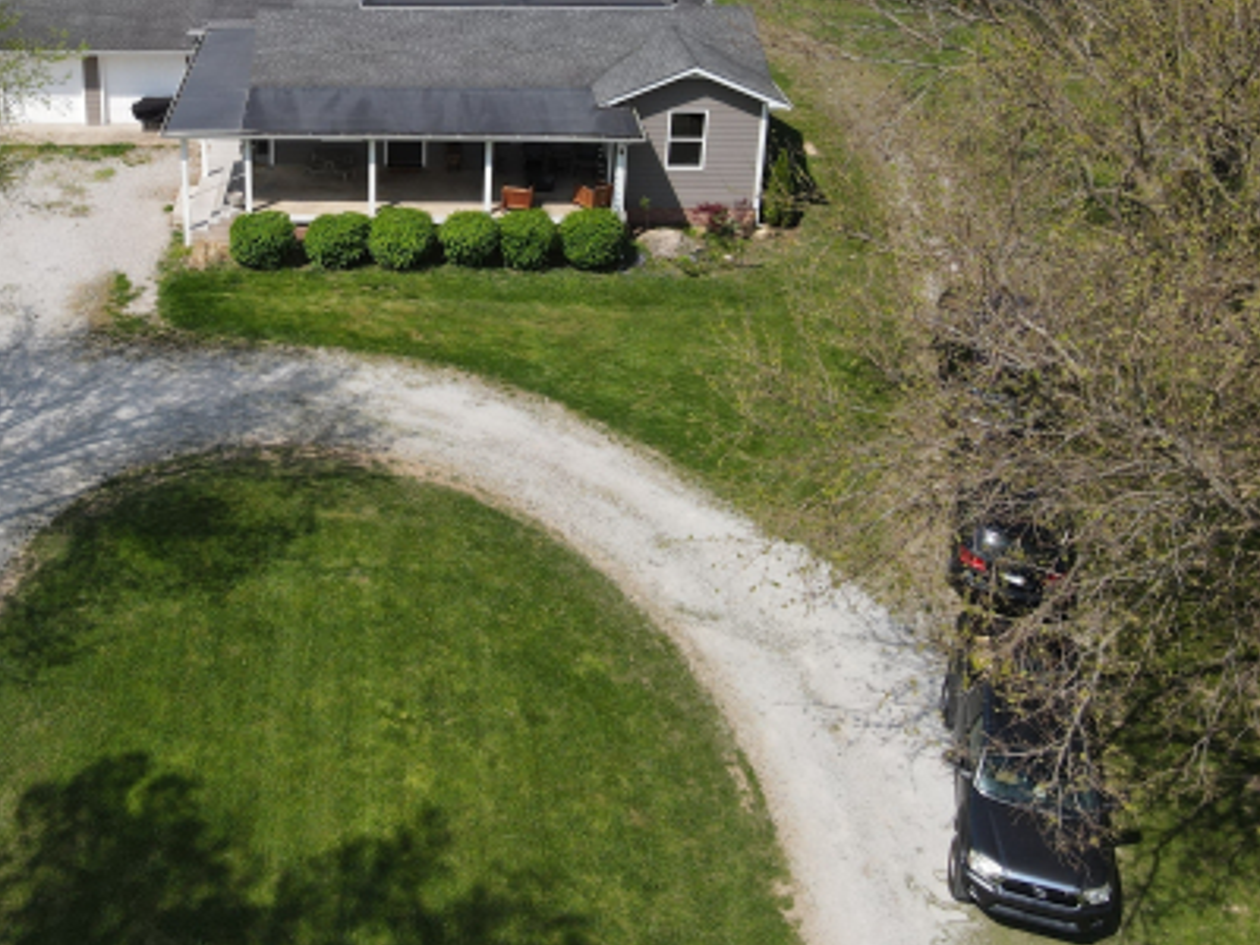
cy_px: 183
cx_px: 320
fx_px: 1456
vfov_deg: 34.8
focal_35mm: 40
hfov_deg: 45.2
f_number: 2.8
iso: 100
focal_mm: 4.5
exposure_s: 1/725
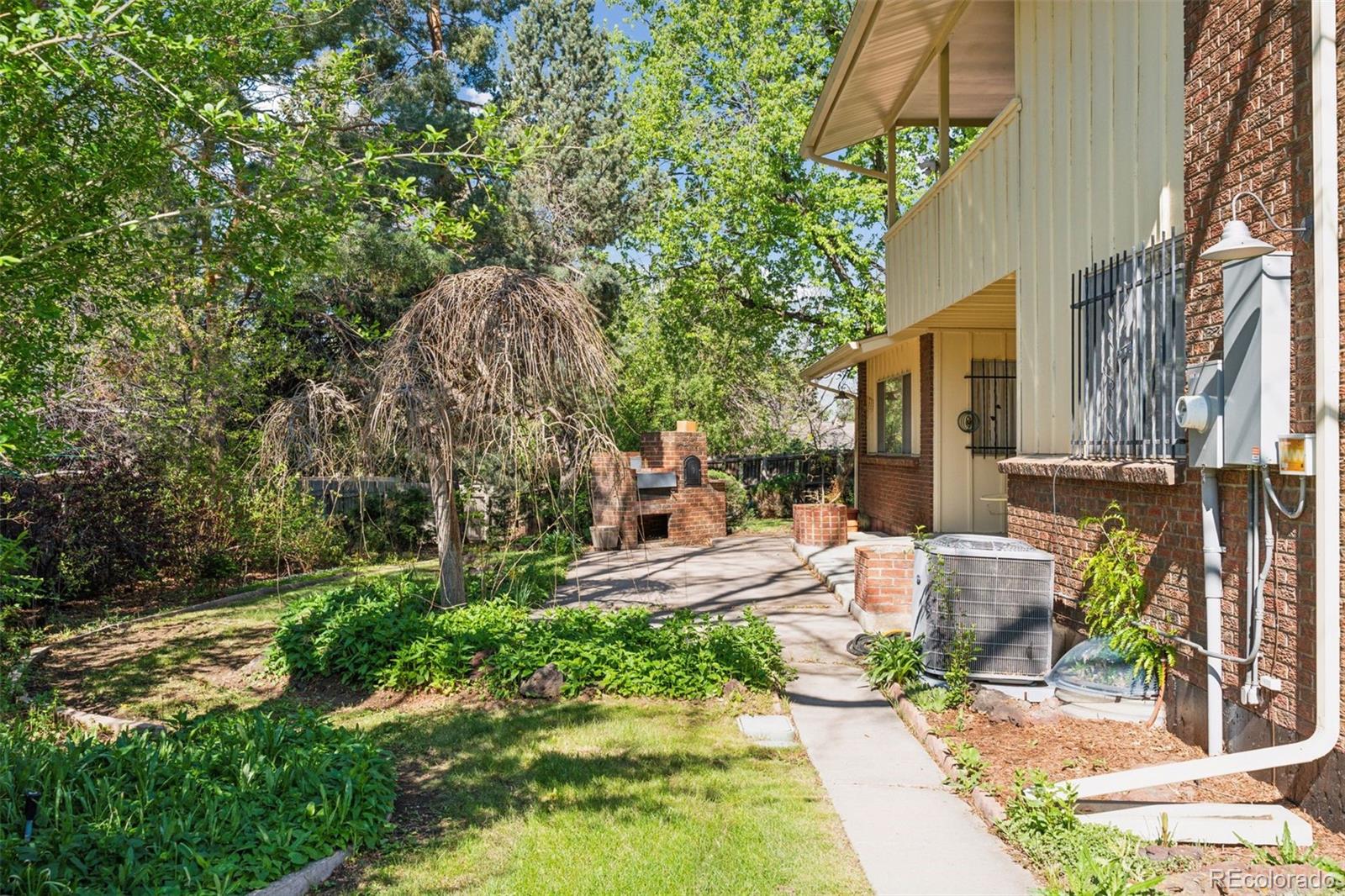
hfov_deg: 57.2
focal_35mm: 33
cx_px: 672
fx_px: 1233
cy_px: 448
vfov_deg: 40.0
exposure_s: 1/400
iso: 400
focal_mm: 33
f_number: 8
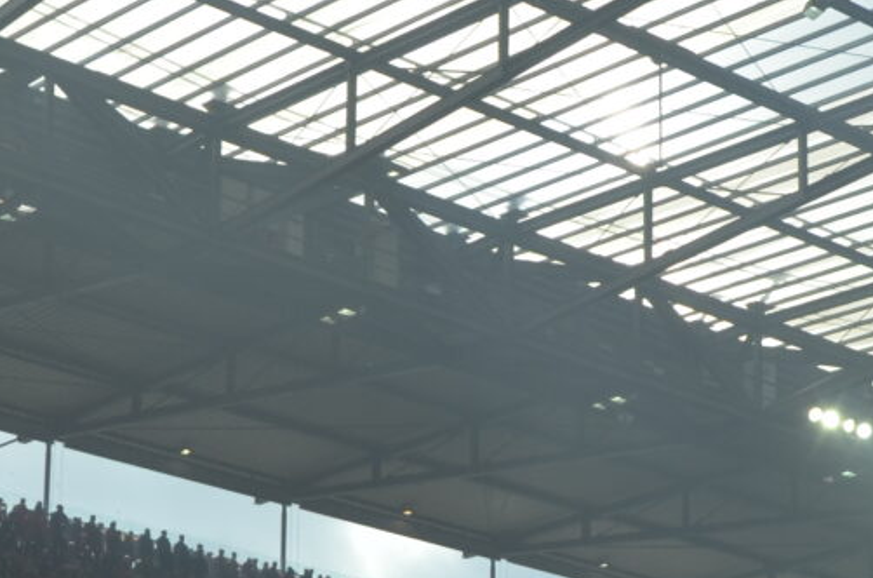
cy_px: 810
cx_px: 529
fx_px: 2893
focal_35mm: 120
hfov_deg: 17.1
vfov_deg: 11.0
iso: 110
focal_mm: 25
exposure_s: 1/250
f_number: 8
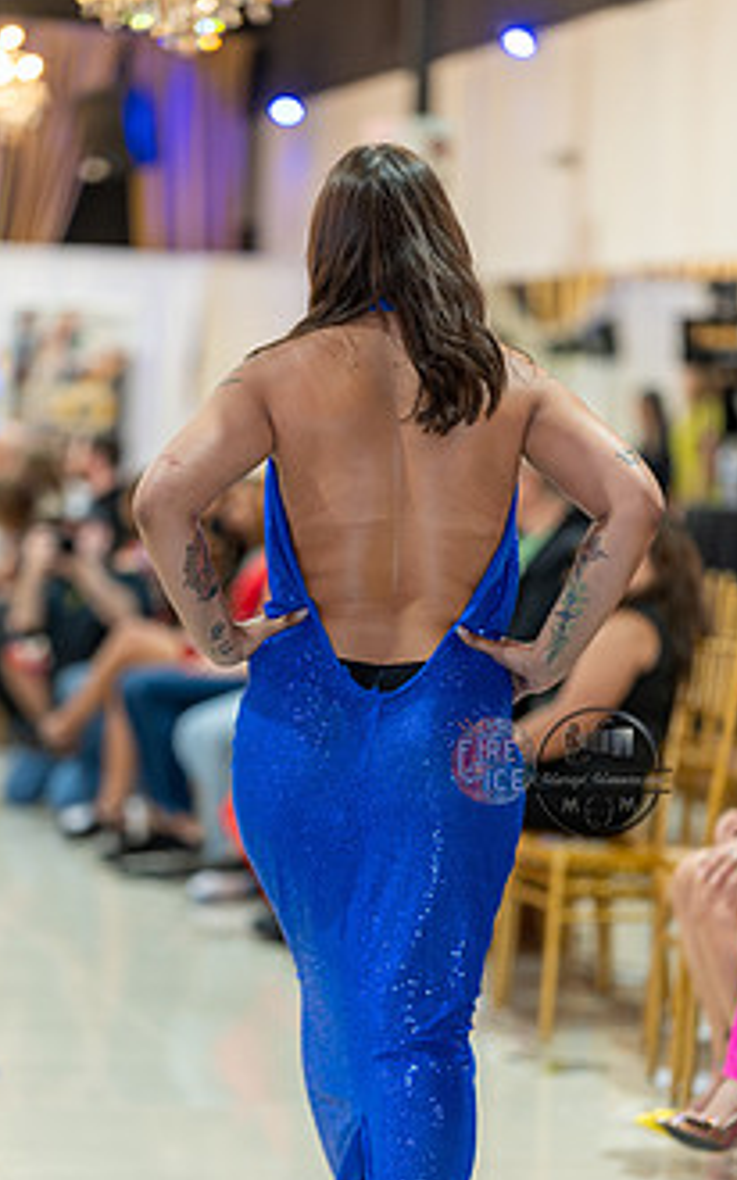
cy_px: 772
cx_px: 293
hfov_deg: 11.1
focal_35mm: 118
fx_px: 3795
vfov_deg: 17.6
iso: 320
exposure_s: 1/160
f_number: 1.4
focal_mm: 85
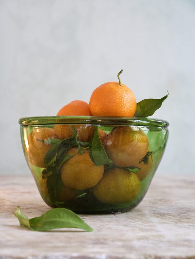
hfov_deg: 14.2
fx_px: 781
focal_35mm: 104
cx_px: 98
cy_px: 130
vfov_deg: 18.9
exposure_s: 1/40
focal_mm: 52
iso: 3200
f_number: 4
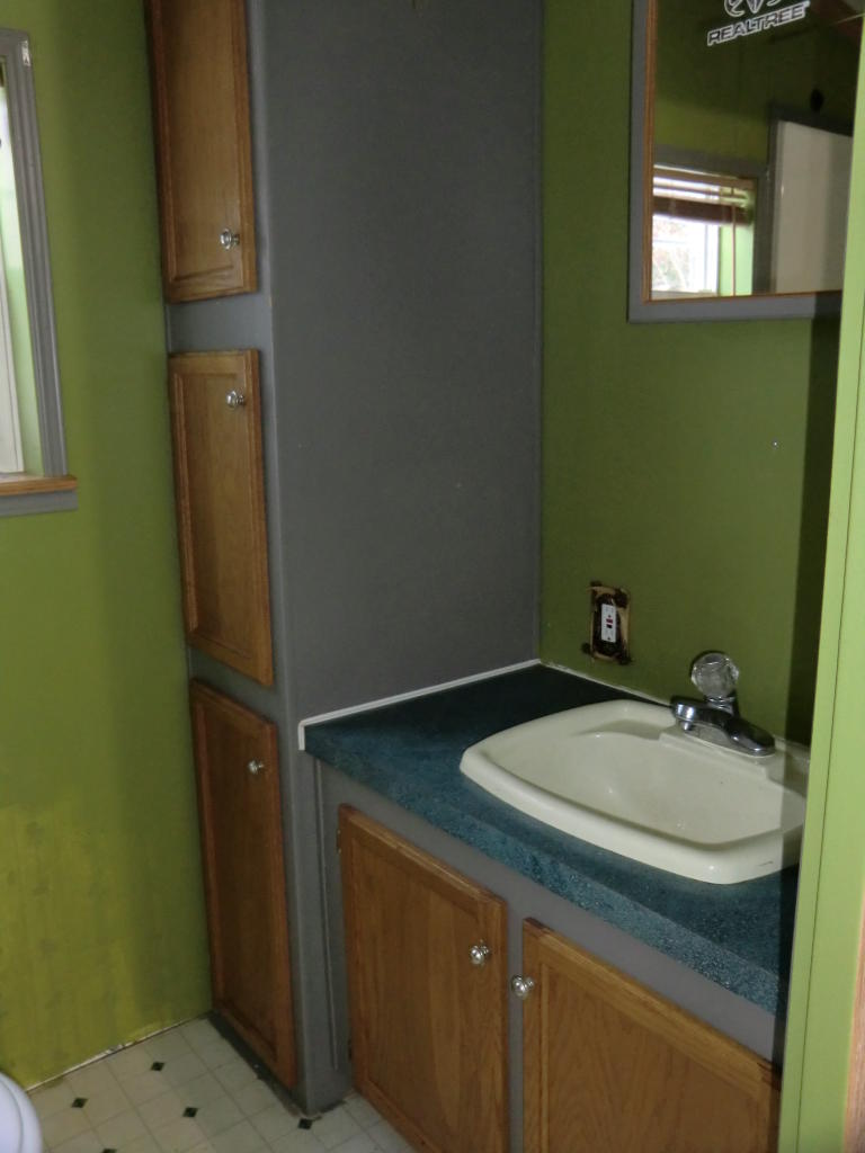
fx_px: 966
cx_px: 432
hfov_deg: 48.2
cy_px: 576
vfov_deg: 61.7
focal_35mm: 29
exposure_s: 1/8
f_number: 3.5
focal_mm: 5.2
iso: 400
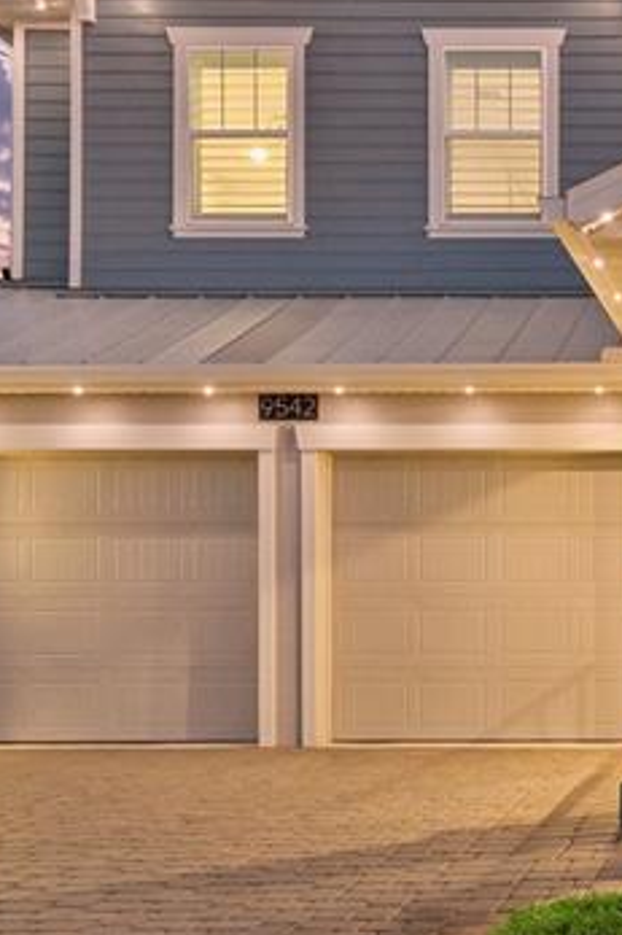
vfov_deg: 33.8
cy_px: 593
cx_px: 832
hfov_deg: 20.7
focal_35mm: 59
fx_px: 1530
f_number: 9
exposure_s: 1/2.5
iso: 1000
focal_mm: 20
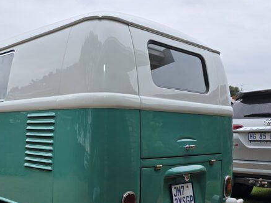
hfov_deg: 43.6
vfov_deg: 33.5
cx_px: 73
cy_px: 159
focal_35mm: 42
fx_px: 329
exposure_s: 1/163
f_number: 1.7
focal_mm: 6.3
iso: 12
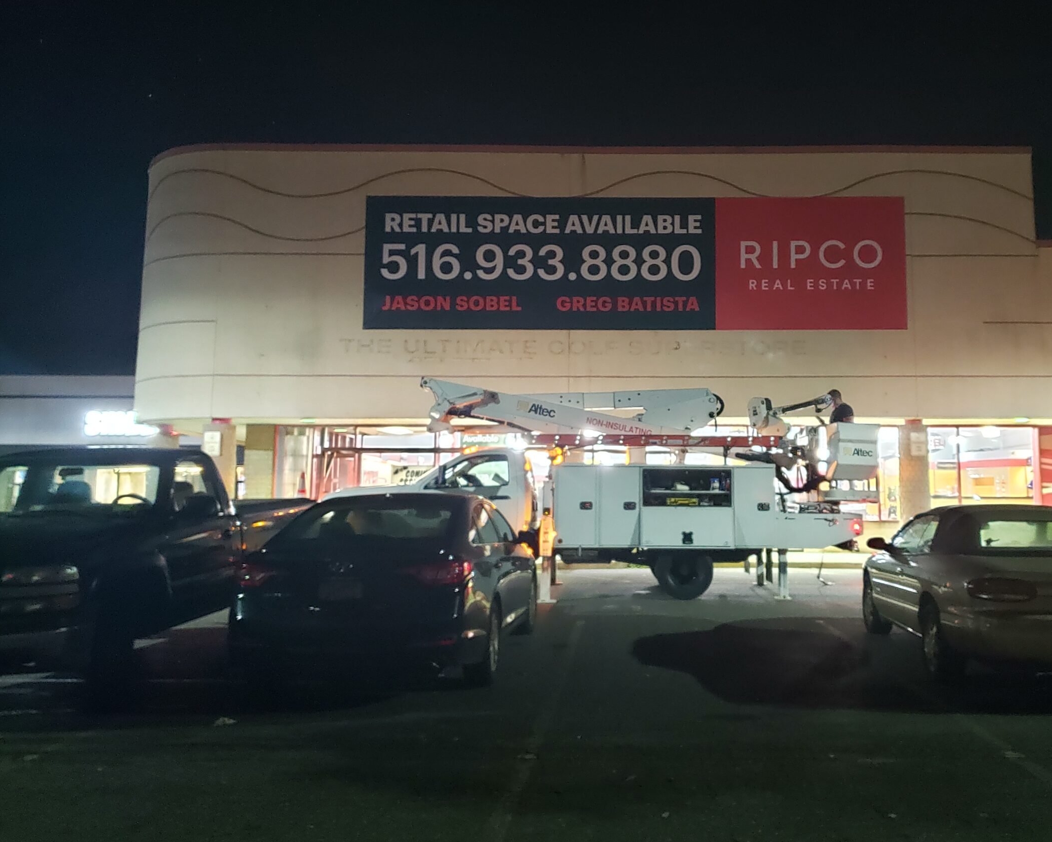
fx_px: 965
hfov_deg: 56.7
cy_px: 407
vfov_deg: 47.1
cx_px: 633
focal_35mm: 31
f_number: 1.5
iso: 640
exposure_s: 1/7
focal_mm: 4.3
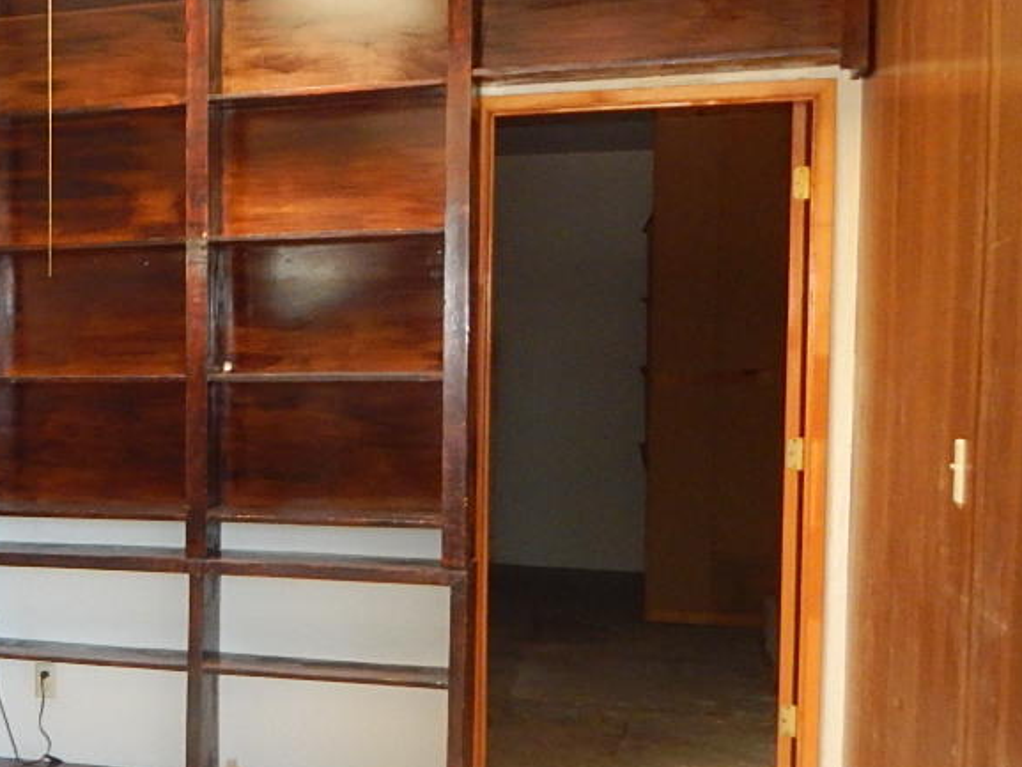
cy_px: 439
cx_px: -275
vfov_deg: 24.0
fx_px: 1801
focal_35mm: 61
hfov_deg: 27.1
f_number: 3
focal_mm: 4
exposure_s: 1/30
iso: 250
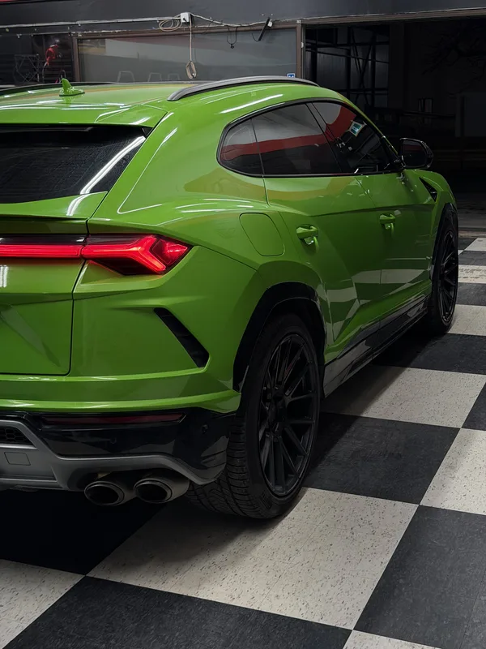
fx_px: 899
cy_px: 324
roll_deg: +0.7
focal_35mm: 48
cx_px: 243
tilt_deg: -14.2
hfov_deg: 30.3
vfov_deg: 39.7
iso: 100
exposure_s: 1/60
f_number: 1.78
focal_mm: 6.76
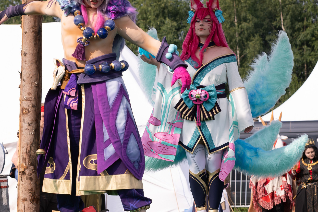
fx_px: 1237
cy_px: 90
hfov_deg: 14.7
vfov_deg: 9.8
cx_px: 166
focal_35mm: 140
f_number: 4
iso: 250
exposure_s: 1/1000
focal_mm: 47
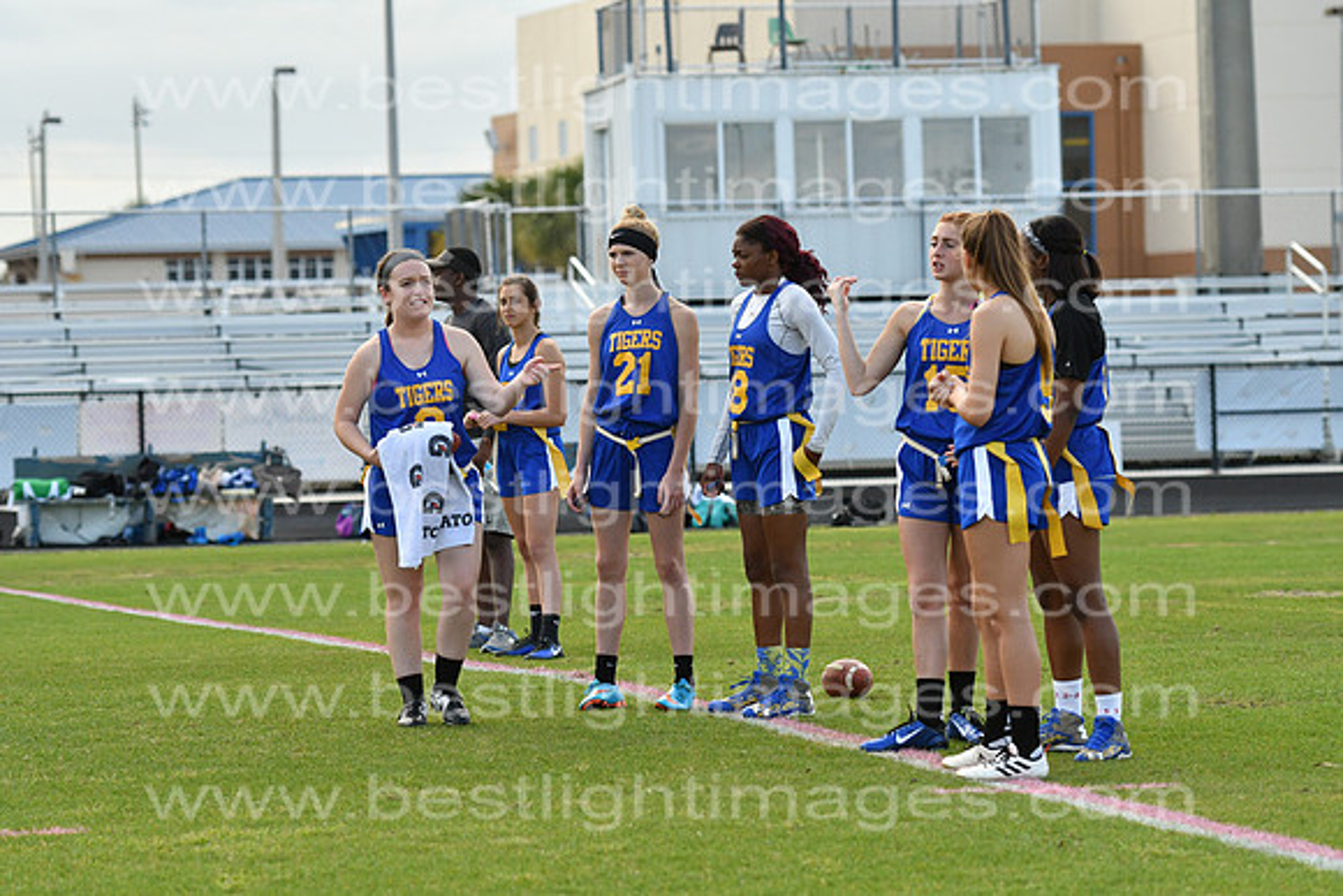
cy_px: 448
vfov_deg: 9.0
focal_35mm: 153
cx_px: 672
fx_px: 5709
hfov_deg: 13.4
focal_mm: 102
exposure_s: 1/4000
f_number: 3.5
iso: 800
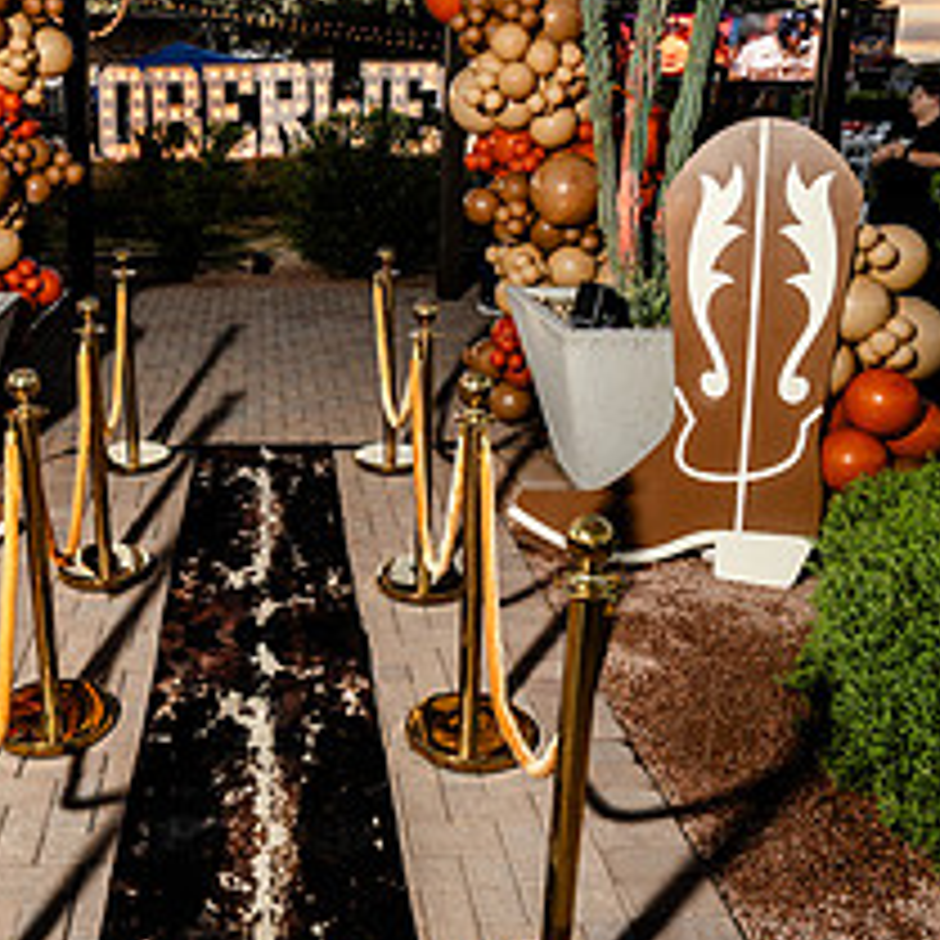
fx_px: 1014
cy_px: 328
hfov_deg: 48.8
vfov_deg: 49.0
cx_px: 301
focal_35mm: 33
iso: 160
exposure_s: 1/250
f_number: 4
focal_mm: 18
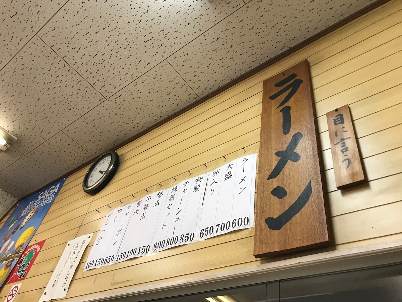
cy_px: 151
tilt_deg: +42.5
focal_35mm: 28
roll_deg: -13.1
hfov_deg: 63.4
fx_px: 325
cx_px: 201
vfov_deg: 49.7
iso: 25
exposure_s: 1/30
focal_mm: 3.99
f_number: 1.8
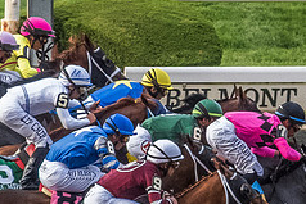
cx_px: 285
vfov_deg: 1.6
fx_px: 7459
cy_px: 162
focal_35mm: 877
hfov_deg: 2.3
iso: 1600
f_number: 4.5
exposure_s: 1/1250
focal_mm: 72
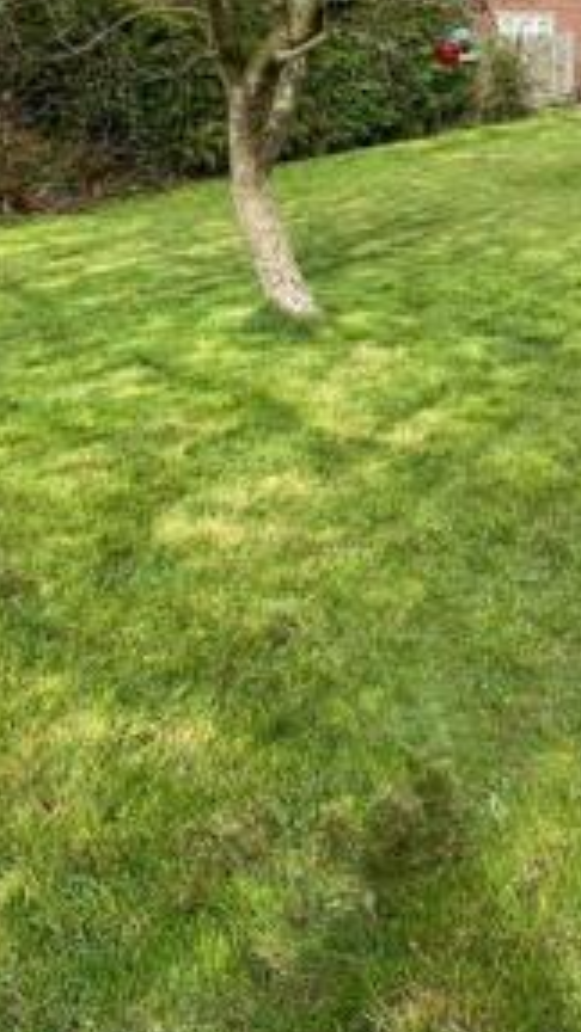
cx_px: 495
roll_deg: -1.1
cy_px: 321
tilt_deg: -14.7
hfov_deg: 27.0
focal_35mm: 43
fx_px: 1178
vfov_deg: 46.4
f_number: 1.8
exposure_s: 1/1431
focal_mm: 4.25
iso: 32
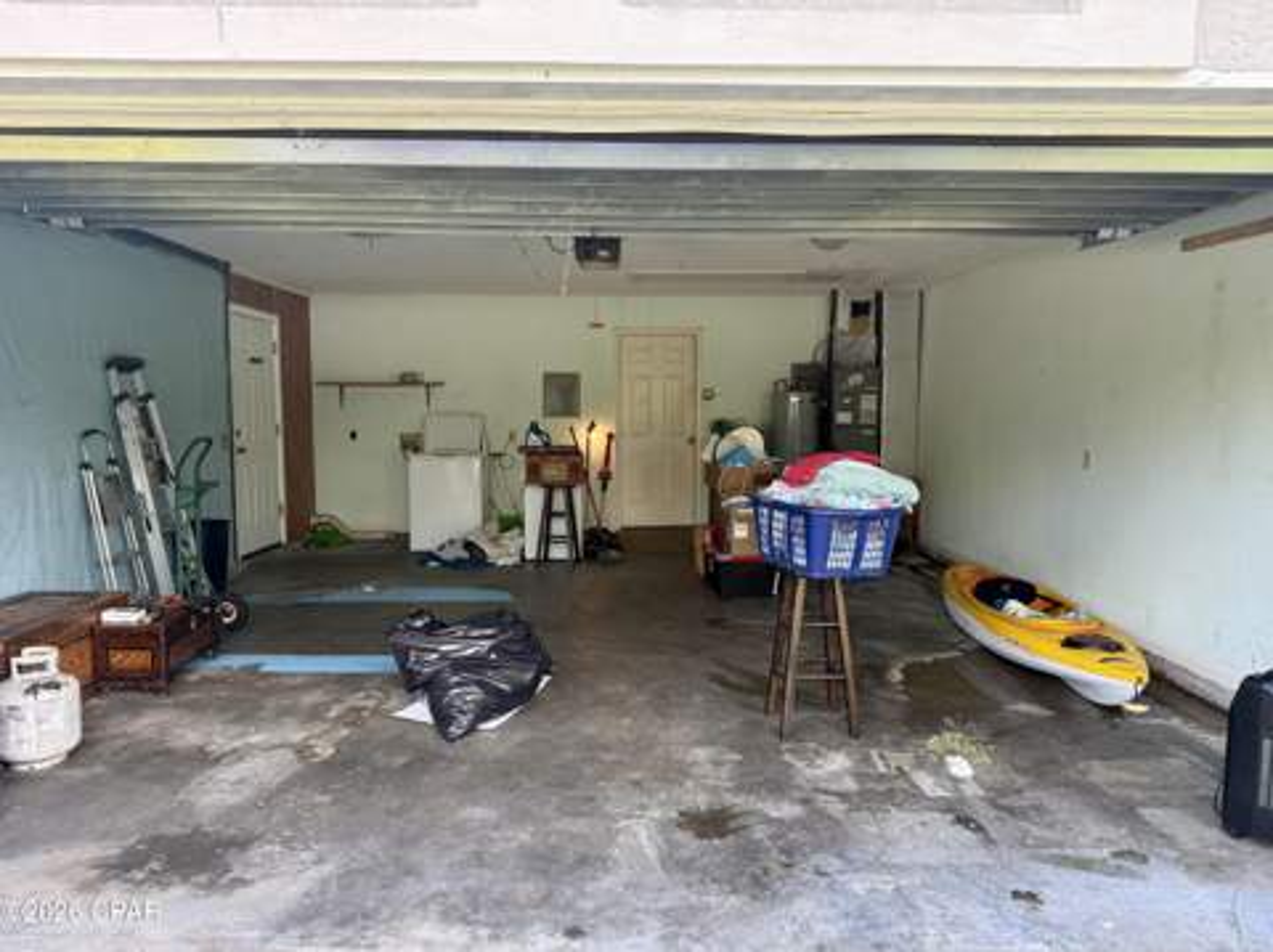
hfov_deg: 71.7
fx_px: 882
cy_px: 476
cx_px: 636
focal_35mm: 24
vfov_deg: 56.7
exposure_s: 1/243
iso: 100
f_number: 1.78
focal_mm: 6.76
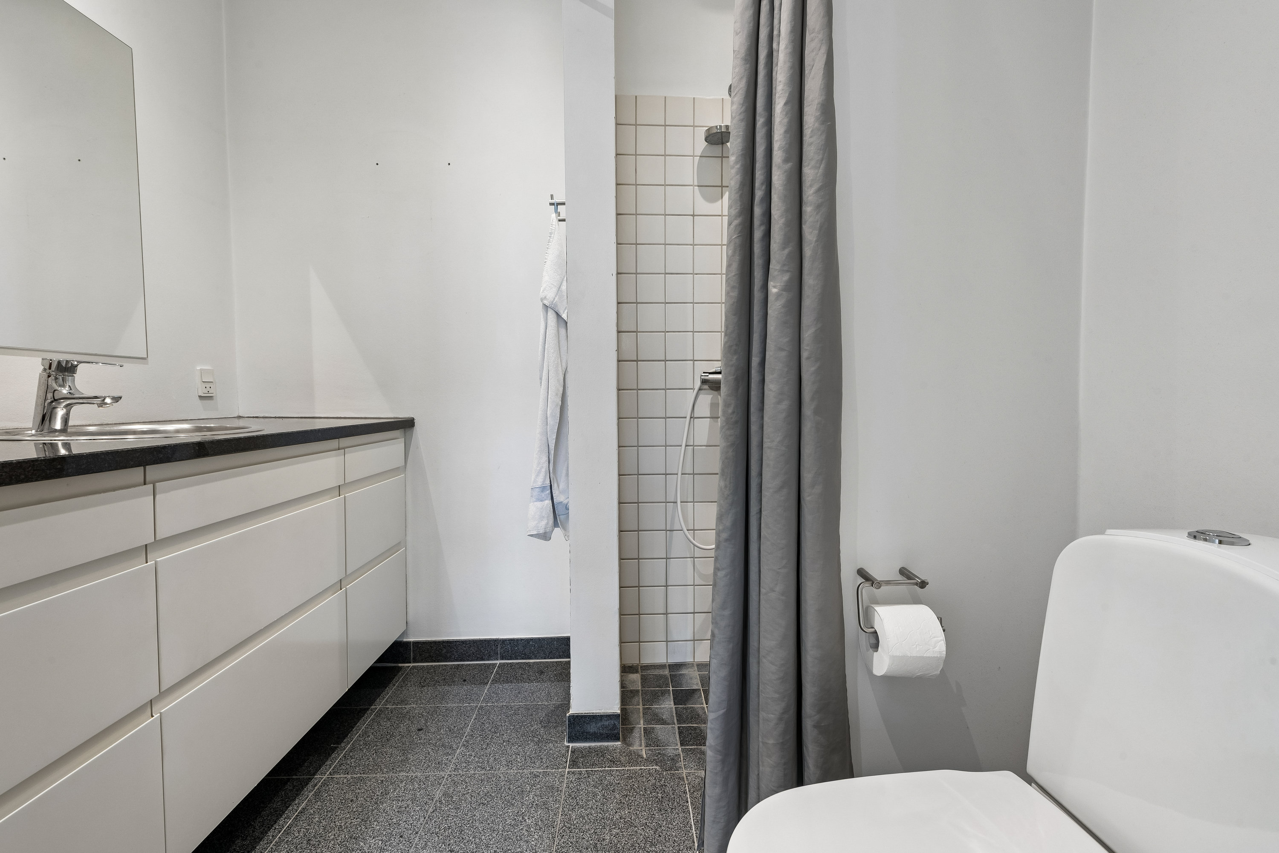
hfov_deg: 100.4
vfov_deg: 77.3
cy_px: 426
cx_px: 640
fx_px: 533
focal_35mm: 15
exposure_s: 1/2.5
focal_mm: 15
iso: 400
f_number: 13
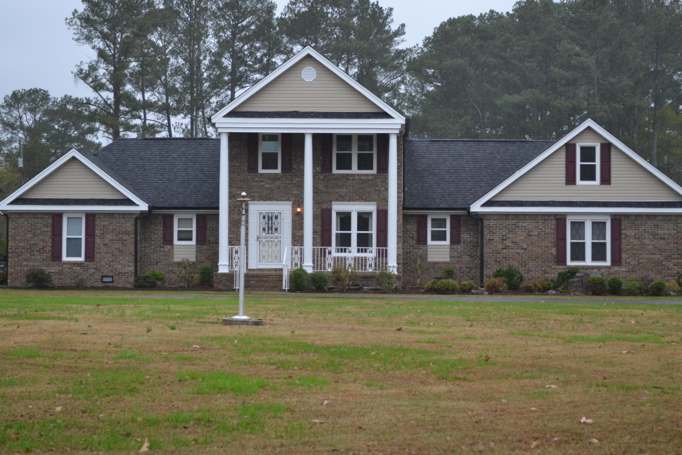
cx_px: 357
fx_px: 1553
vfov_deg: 16.6
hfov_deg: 24.8
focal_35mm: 82
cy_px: 177
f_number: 5.6
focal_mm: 44
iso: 320
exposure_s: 1/125
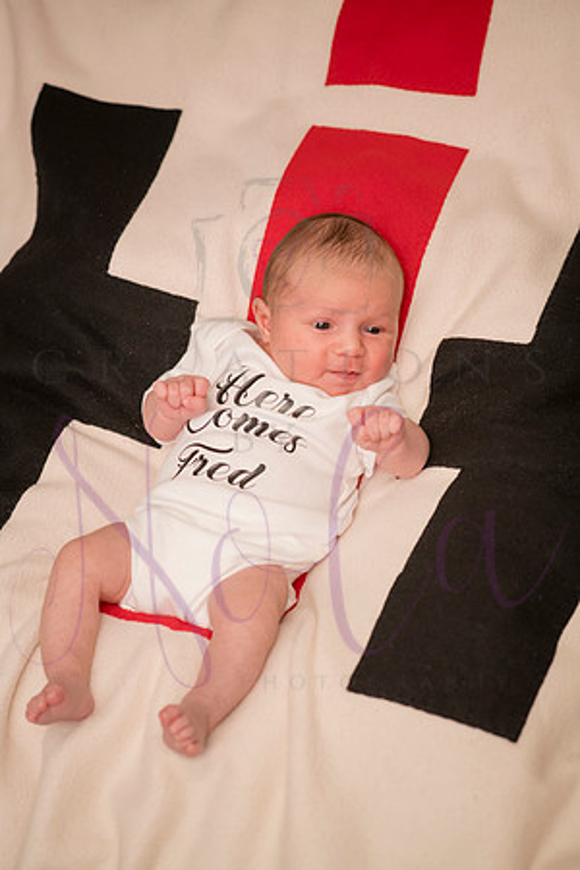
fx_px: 2054
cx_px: 290
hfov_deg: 16.1
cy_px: 435
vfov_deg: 23.9
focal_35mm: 85
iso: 800
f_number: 4
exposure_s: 1/250
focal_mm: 85
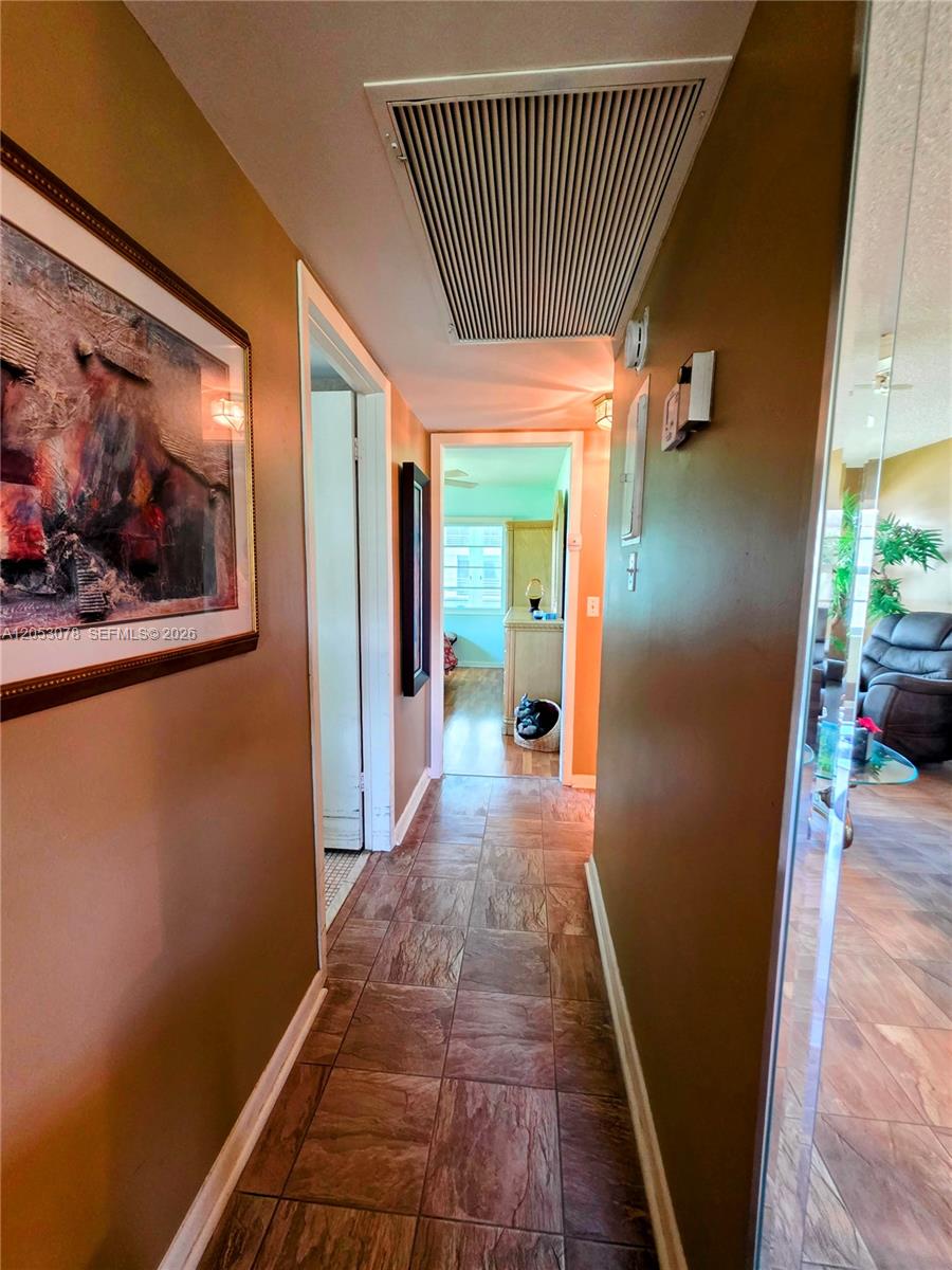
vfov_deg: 106.2
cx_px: 476
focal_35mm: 13
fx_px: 477
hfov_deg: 89.9
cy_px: 635
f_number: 1.9
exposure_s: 1/60
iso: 500
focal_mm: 2.2
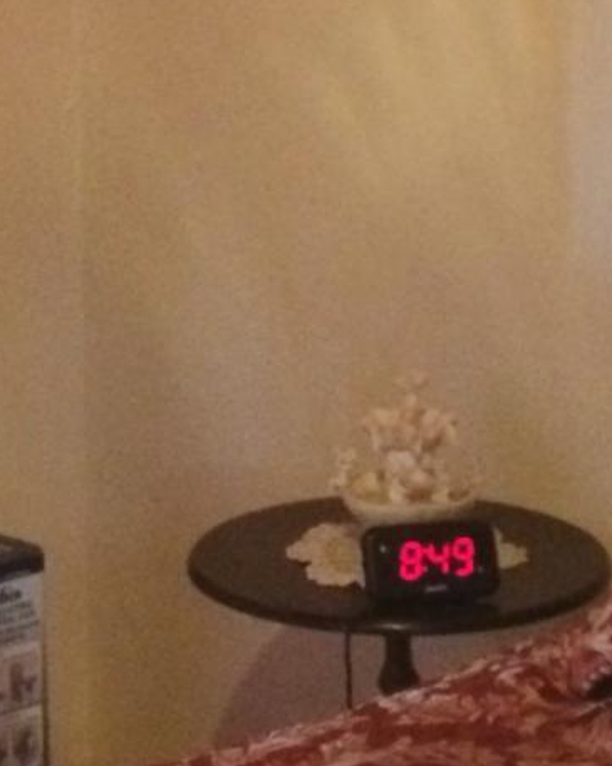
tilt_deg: -5.9
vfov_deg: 15.2
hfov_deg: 12.3
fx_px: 2810
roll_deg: +2.1
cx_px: 13
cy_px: -50
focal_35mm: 124
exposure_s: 1/15
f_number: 2.2
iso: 640
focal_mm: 4.15
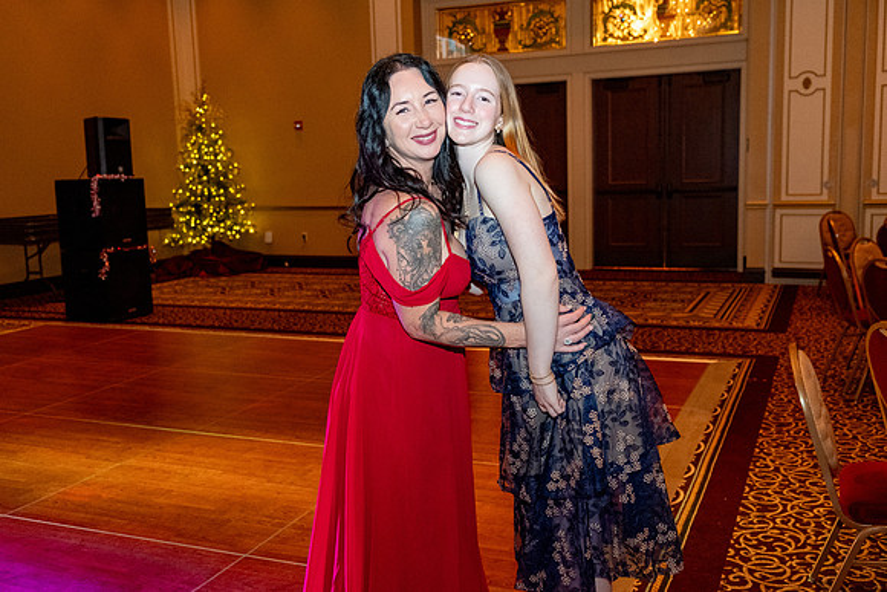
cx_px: 444
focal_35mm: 33
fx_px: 813
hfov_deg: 57.2
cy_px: 296
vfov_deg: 40.0
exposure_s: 1/125
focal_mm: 22.3
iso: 2500
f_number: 3.2
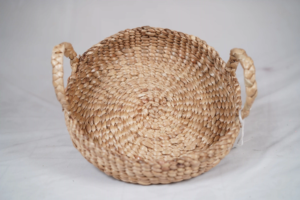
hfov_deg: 36.2
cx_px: 150
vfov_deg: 24.6
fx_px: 458
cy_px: 100
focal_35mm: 55
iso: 250
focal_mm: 55
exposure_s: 1/125
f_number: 3.2
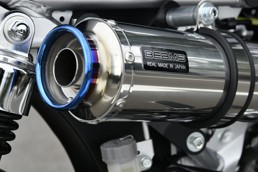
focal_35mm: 97
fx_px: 695
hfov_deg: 21.0
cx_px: 170
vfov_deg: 14.1
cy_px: 65
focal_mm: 70
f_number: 10
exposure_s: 1/800
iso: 800
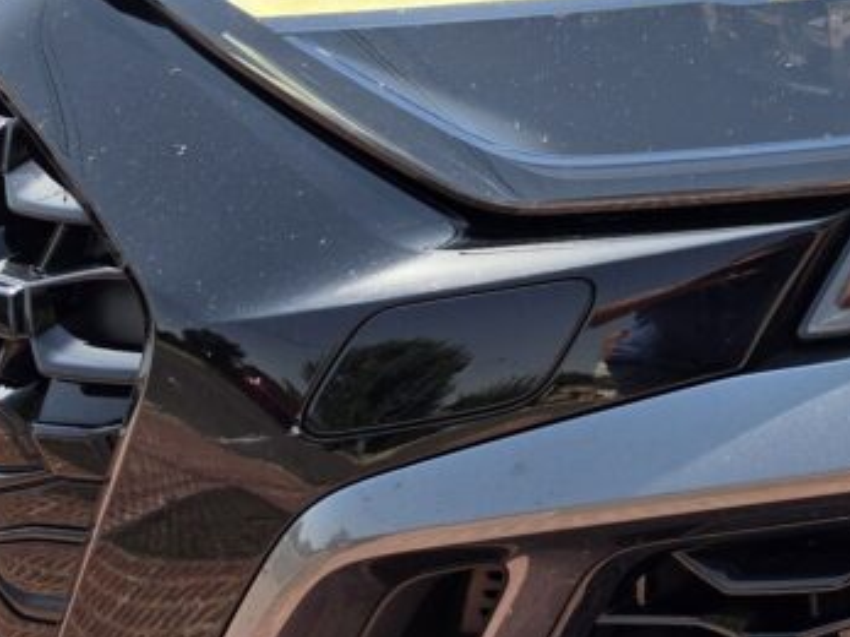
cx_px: 1220
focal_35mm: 106
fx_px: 2602
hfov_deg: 17.0
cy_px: -113
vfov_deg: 13.6
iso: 64
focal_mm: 6.5
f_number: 1.4
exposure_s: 1/4764
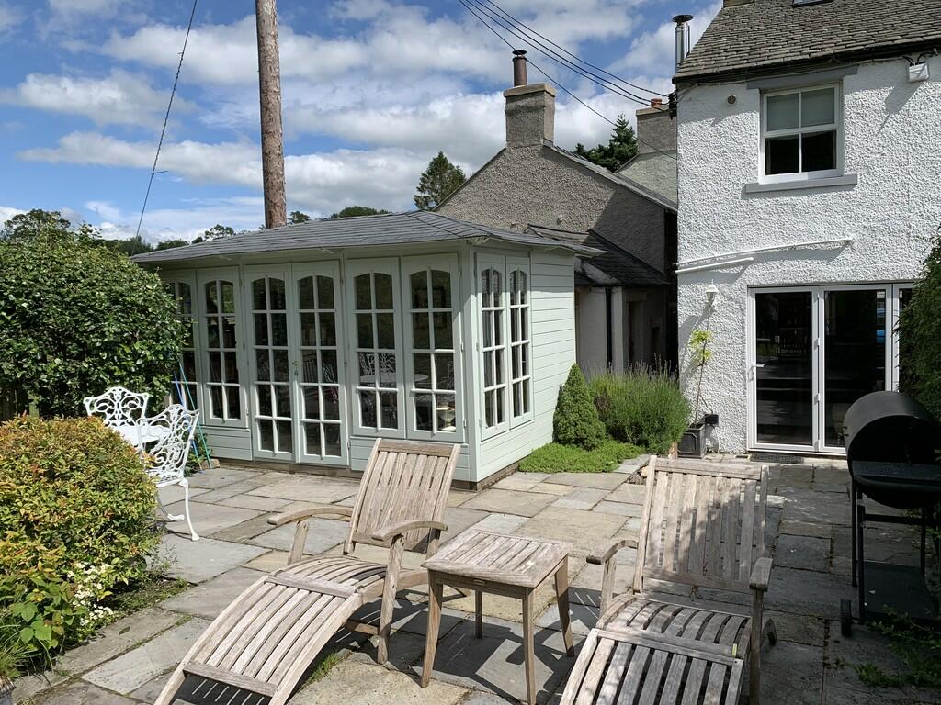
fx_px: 707
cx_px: 470
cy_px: 352
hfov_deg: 67.3
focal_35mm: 26
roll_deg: +1.7
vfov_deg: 53.1
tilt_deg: -2.3
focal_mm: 4.25
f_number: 1.8
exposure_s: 1/3289
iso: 25
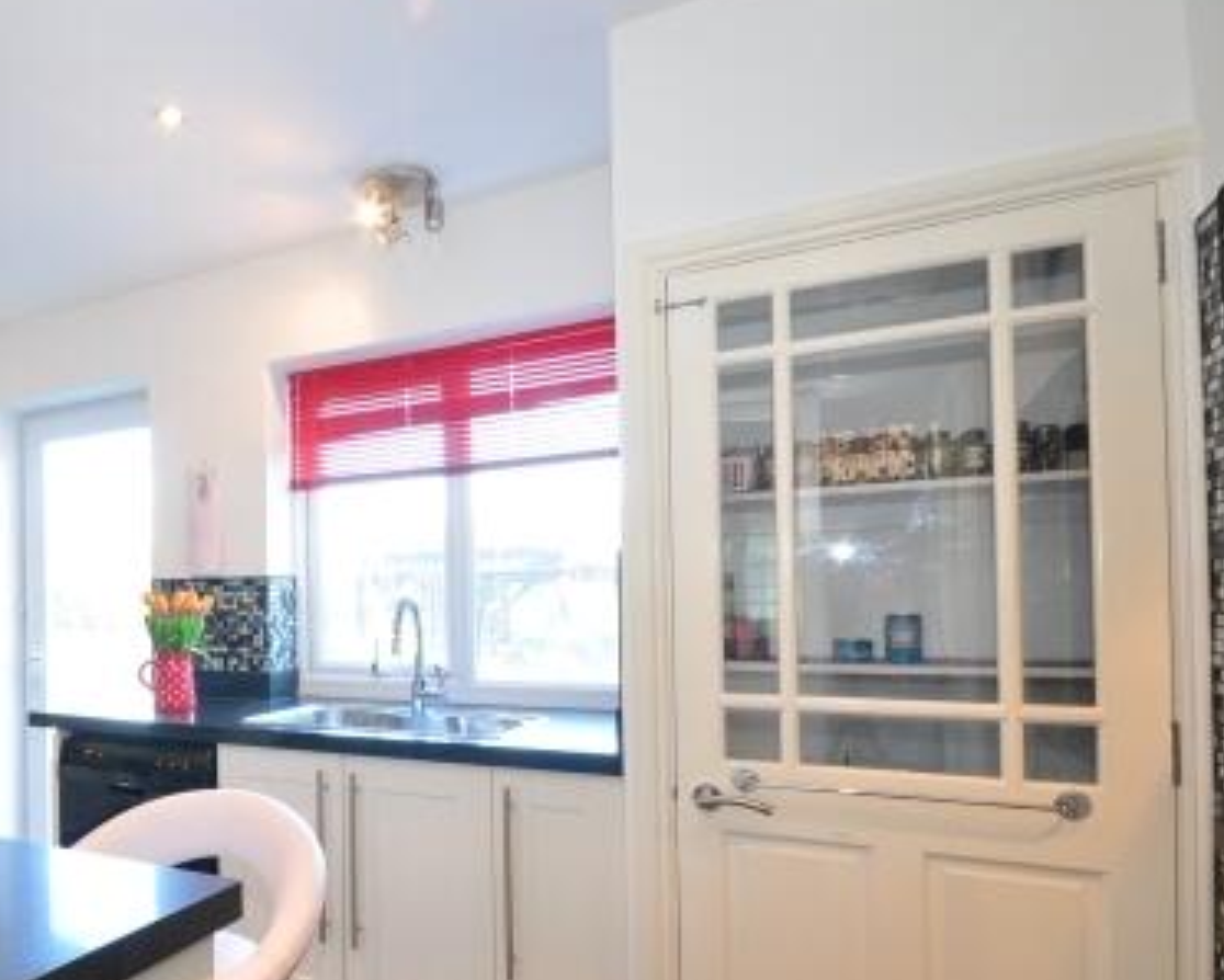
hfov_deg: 62.0
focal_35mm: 26
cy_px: 579
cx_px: 280
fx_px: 934
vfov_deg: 55.0
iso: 200
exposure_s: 1.3
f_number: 11
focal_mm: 11
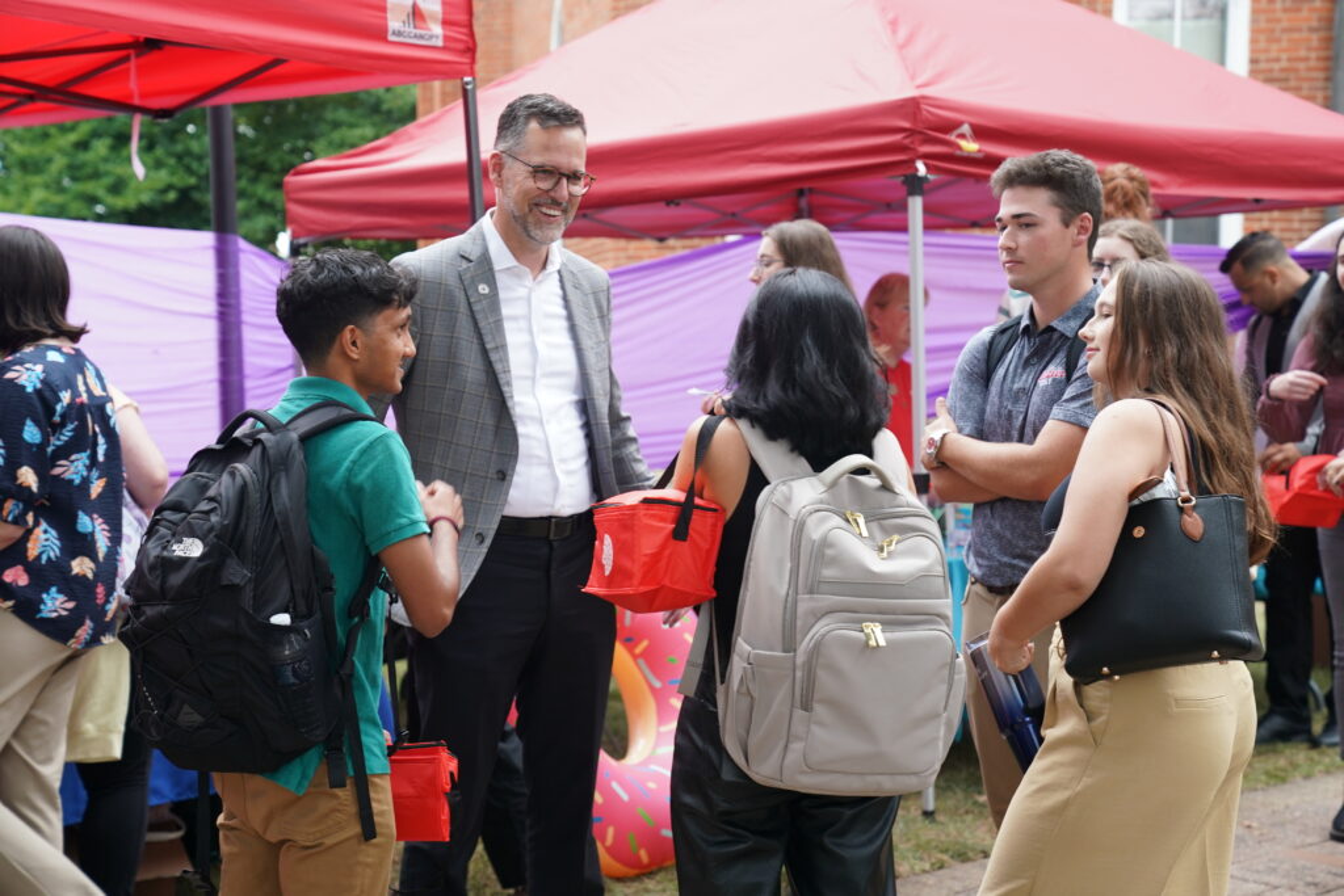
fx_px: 2390
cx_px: 672
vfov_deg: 21.2
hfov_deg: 31.4
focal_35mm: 64
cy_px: 448
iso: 500
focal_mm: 64
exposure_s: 1/160
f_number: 4
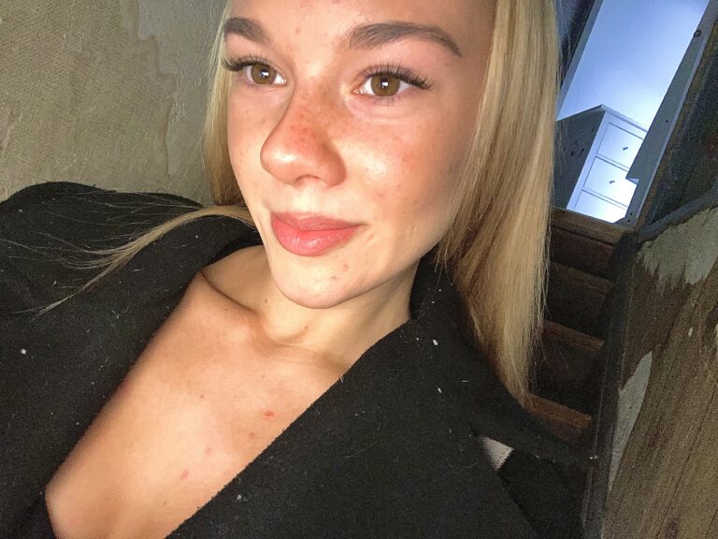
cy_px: 270
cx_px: 359
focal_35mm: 23
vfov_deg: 58.9
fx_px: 477
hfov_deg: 73.9
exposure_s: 1/21
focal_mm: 2.71
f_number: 2.2
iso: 200
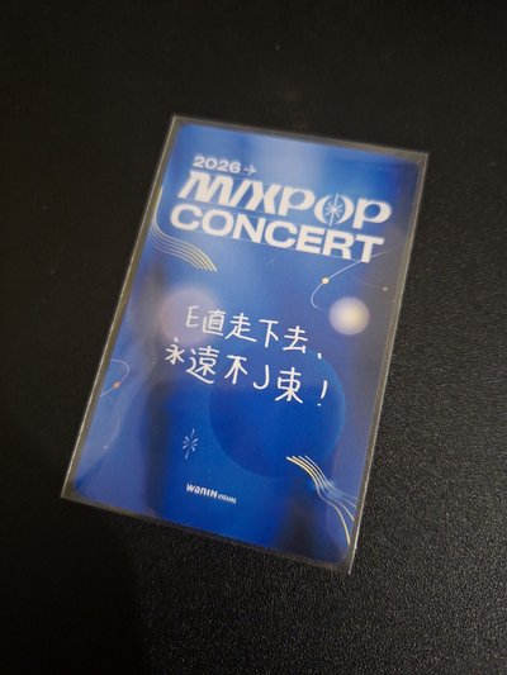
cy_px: 338
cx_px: 254
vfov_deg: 73.9
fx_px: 449
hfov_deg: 58.9
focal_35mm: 23
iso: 800
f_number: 1.8
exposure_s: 1/24
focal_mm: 5.54
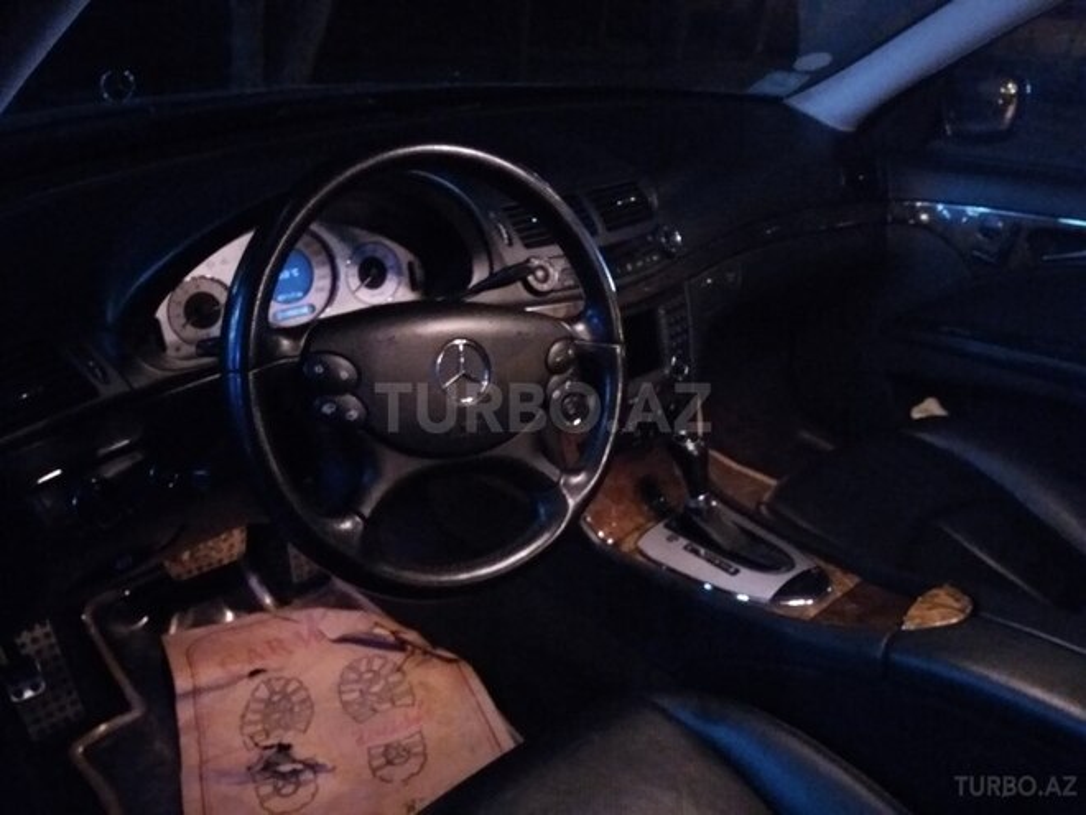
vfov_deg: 49.7
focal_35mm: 28
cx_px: 543
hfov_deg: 63.4
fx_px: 878
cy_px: 408
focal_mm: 3.7
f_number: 1.9
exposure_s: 1/10
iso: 1000
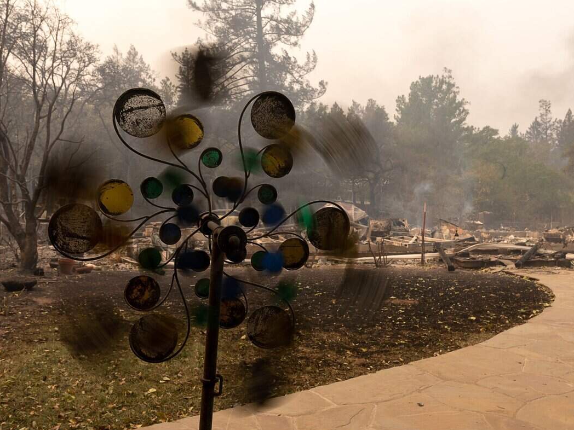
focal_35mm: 33
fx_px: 547
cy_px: 218
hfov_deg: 55.4
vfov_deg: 42.9
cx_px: 284
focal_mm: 30
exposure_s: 1/30
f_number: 16
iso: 100
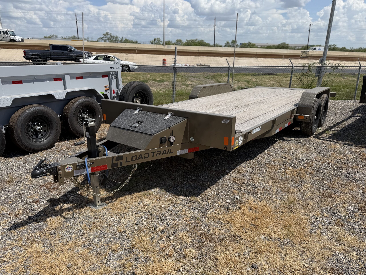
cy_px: 138
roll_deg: -0.9
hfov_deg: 71.6
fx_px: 254
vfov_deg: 56.8
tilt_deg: -19.1
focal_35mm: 24
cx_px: 183
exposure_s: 1/6711
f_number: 1.78
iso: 80
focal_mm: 6.76
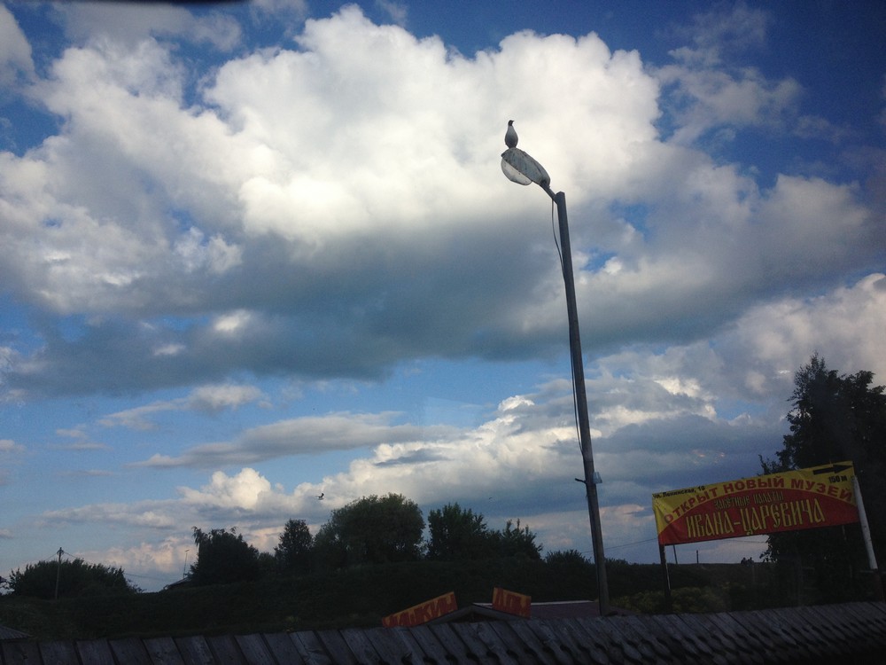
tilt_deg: +15.3
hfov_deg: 52.6
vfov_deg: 40.7
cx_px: 443
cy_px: 332
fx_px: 896
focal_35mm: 35
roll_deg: +2.5
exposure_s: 1/767
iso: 50
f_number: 2.4
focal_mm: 4.28
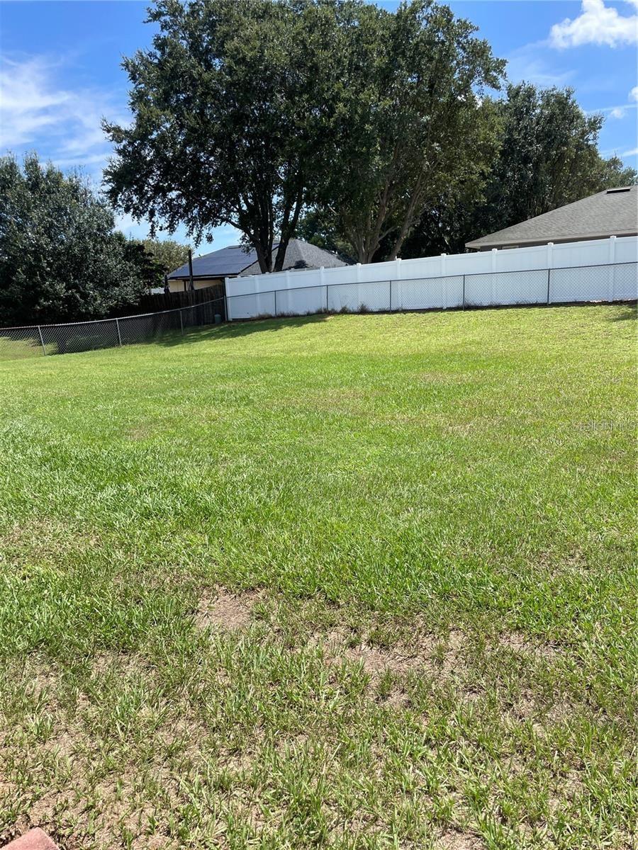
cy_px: 425
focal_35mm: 26
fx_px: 639
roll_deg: +1.5
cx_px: 319
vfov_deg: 67.3
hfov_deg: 53.1
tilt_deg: -10.3
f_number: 1.6
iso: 32
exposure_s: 1/2353
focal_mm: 4.2
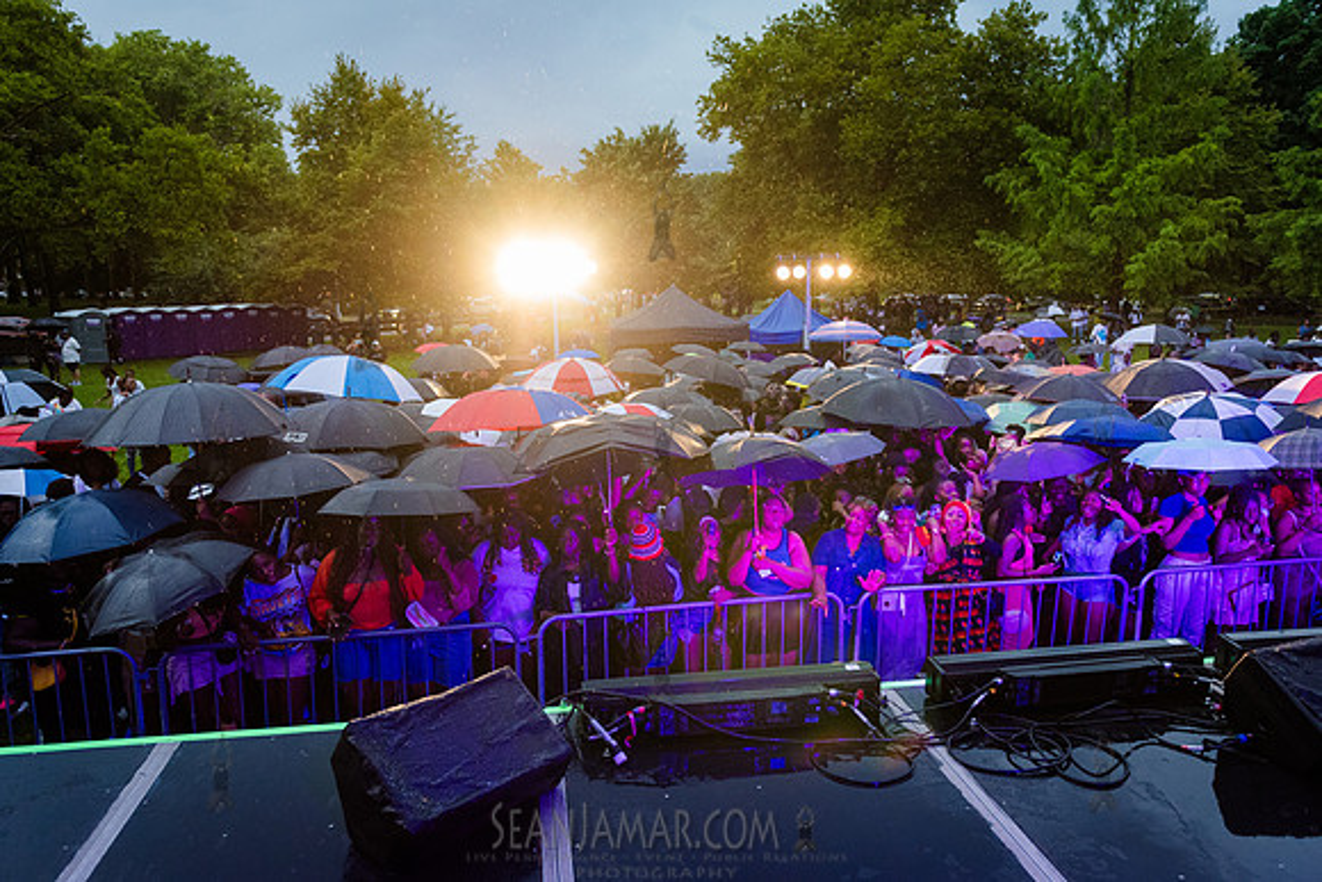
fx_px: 928
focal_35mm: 25
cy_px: 441
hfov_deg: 70.9
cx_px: 661
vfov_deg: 50.8
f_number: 3.2
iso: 4000
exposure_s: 1/400
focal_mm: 24
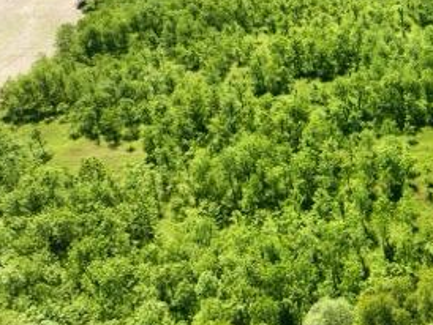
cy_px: 107
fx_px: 701
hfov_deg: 30.1
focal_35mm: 56
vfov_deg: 26.0
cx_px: 499
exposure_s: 1/800
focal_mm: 12.29
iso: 100
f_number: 2.8
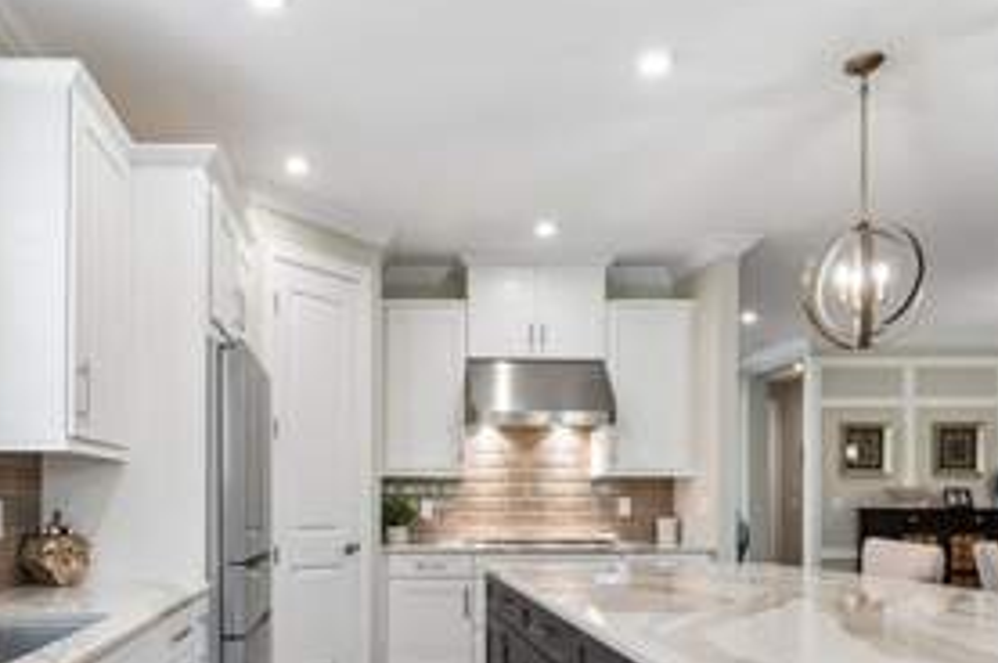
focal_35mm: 26
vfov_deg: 47.6
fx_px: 720
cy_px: 495
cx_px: 360
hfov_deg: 68.1
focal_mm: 10
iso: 100
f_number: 7.1
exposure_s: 1/3.33
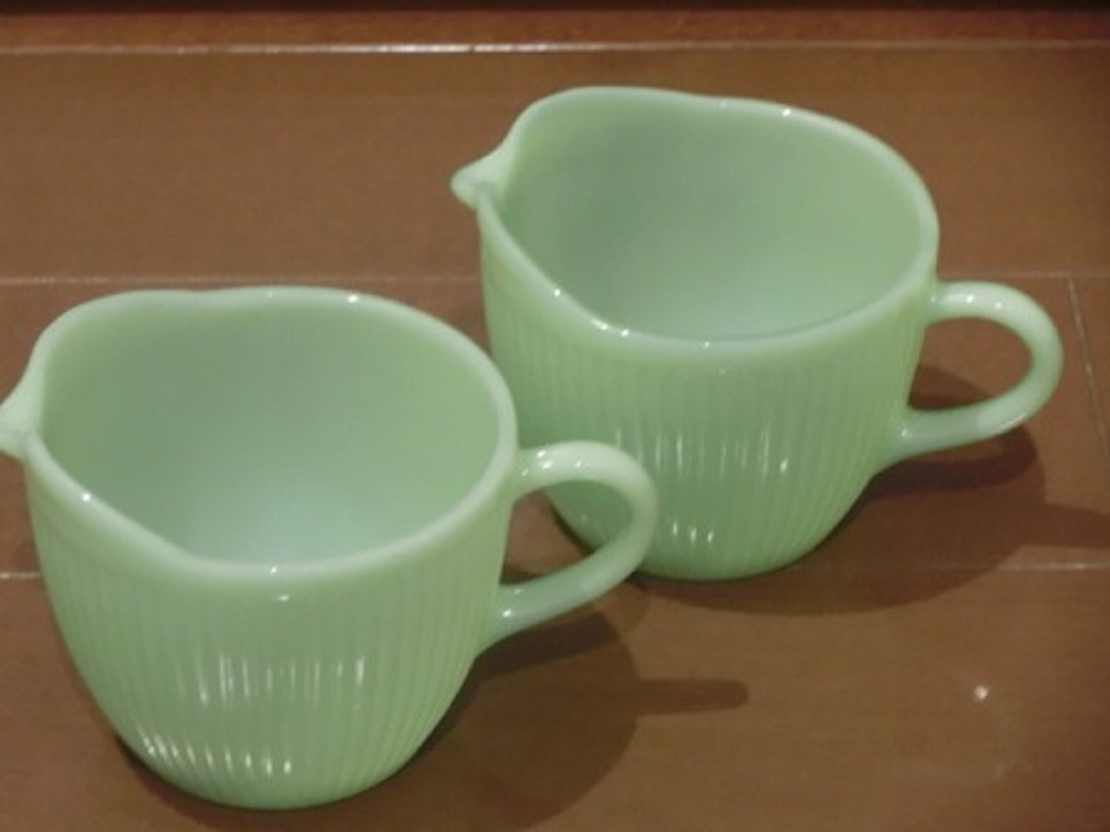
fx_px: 4393
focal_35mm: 137
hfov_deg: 14.4
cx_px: 555
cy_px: 416
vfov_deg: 10.8
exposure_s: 1/15
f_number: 5.7
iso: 3200
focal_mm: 24.17
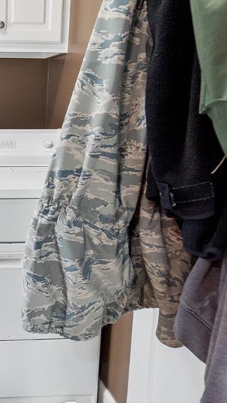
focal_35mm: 43
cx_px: -47
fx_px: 460
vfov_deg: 47.3
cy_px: 196
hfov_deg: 24.9
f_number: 4
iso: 1250
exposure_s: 1/30
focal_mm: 10
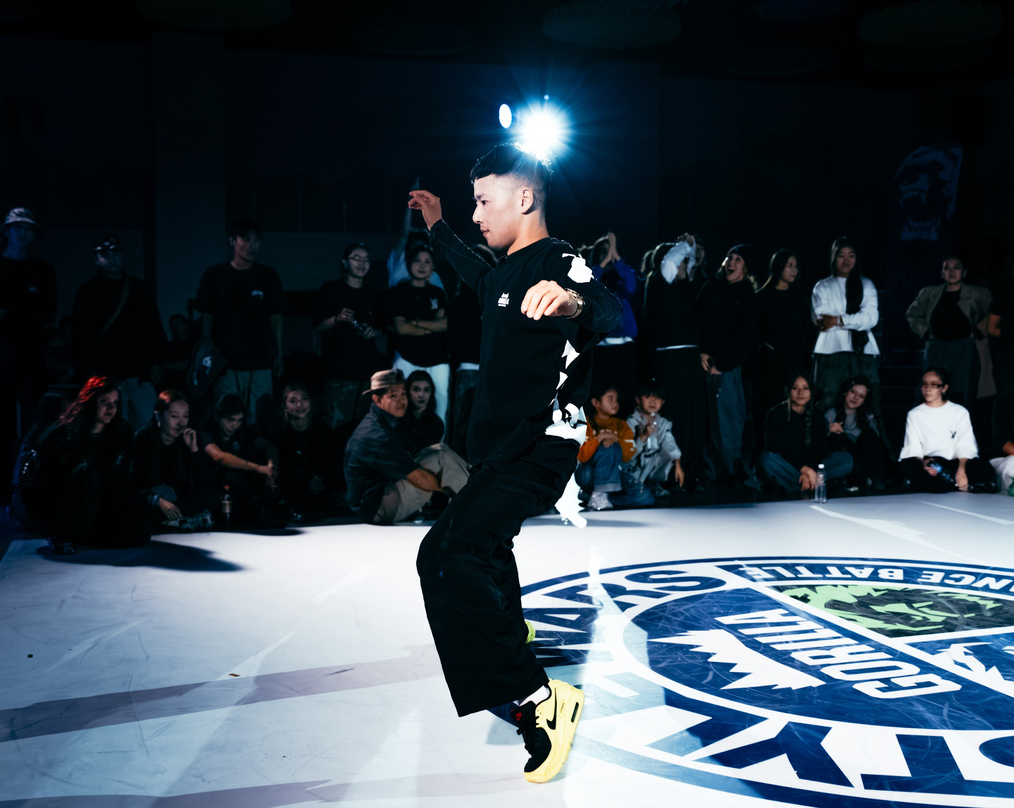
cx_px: 488
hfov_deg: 42.2
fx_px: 1314
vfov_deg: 34.2
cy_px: 392
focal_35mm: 44
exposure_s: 1/800
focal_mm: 33
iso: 3200
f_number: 2.8
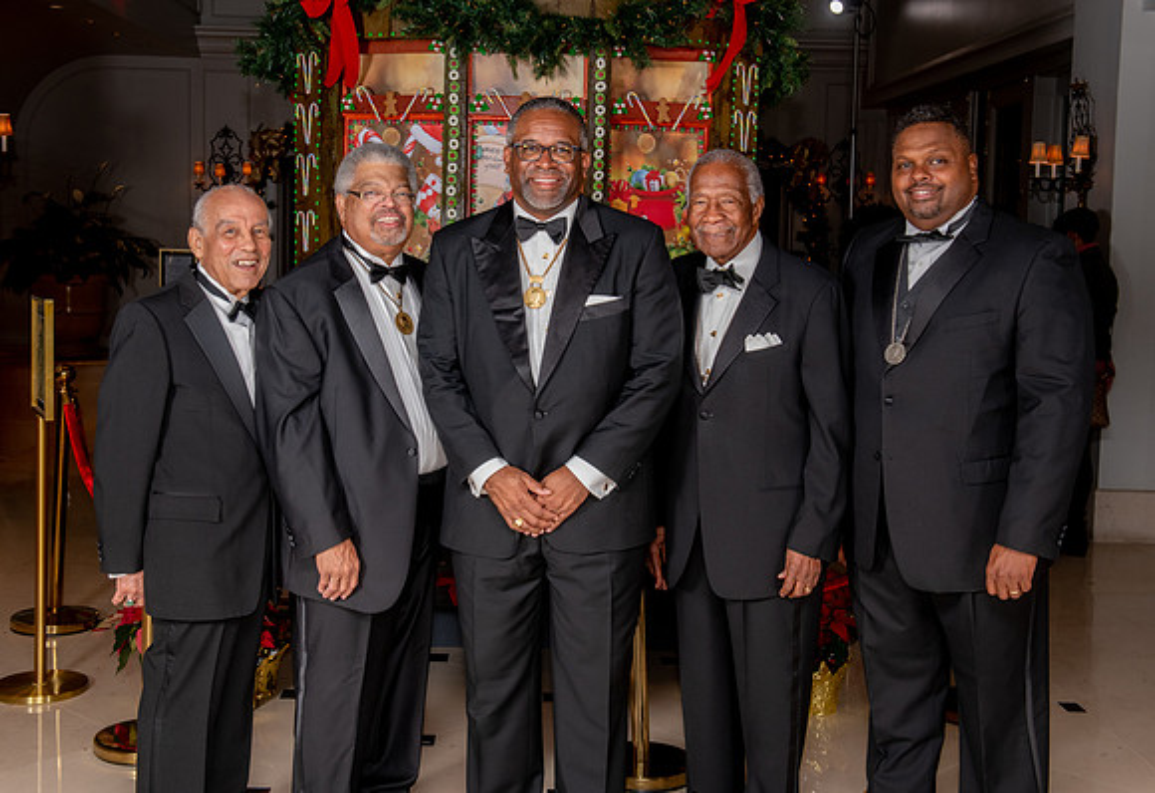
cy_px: 351
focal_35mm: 45
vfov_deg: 30.1
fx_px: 1472
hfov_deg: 42.8
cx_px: 543
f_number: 6.3
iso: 400
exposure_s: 1/100
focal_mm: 40
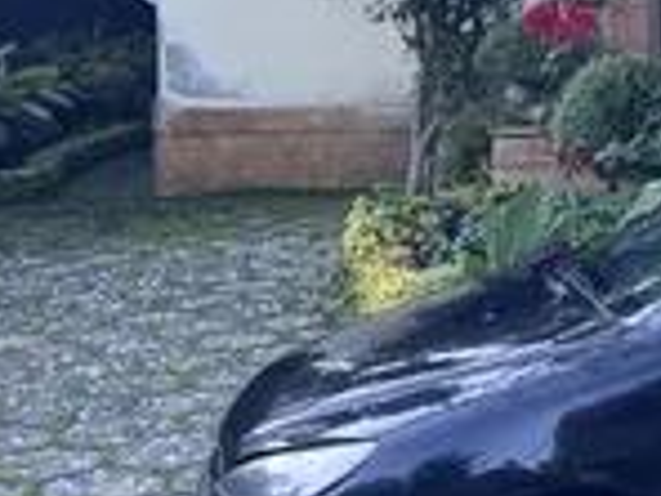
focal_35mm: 79
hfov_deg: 22.0
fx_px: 1509
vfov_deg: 18.5
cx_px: 884
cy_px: 94
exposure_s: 1/121
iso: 40
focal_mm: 5.7
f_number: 1.5
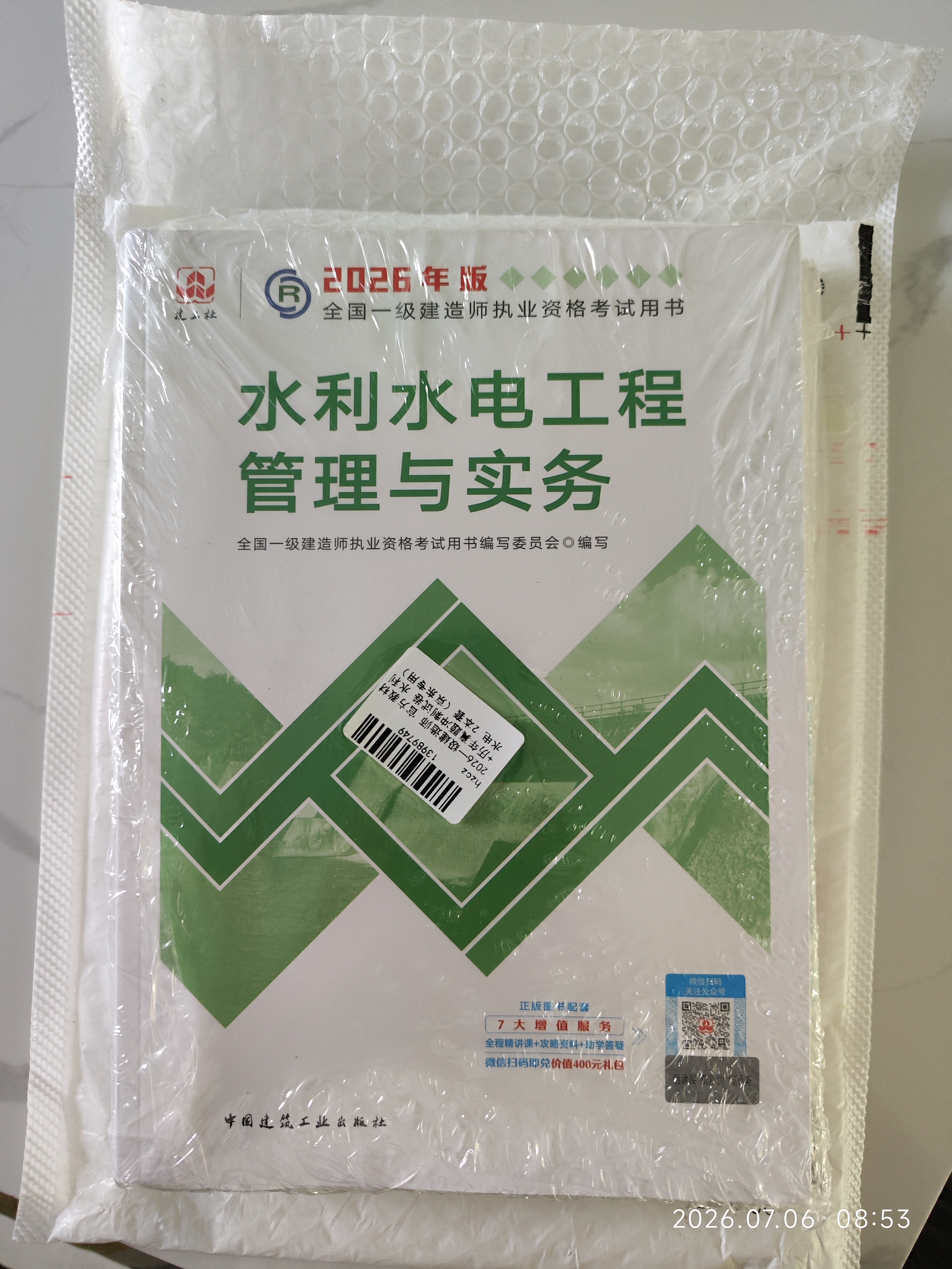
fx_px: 880
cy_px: 634
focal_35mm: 24
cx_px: 476
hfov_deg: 56.8
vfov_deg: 71.6
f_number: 1.9
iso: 600
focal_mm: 6.92
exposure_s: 1/43.5
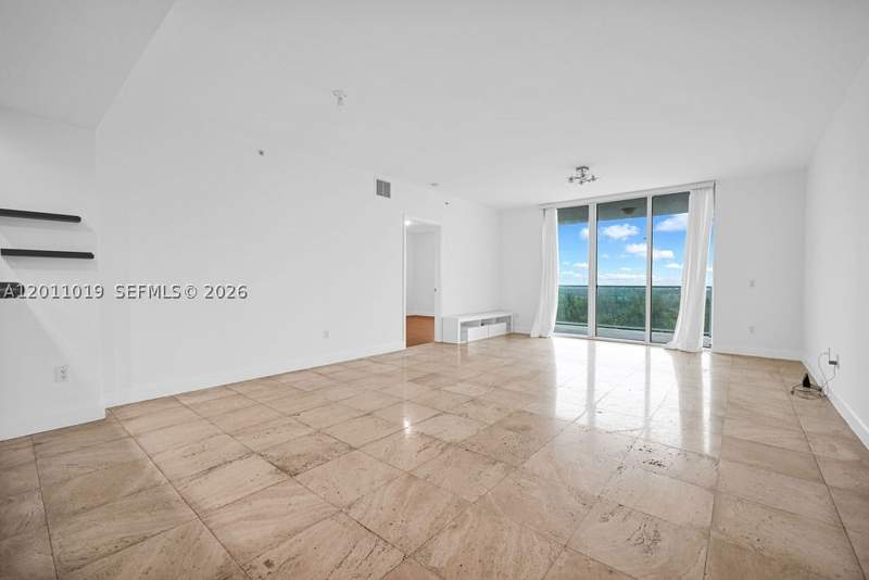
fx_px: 338
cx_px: 434
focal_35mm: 14
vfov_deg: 81.3
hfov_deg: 104.2
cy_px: 290
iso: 200
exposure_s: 1/15
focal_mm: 14
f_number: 4
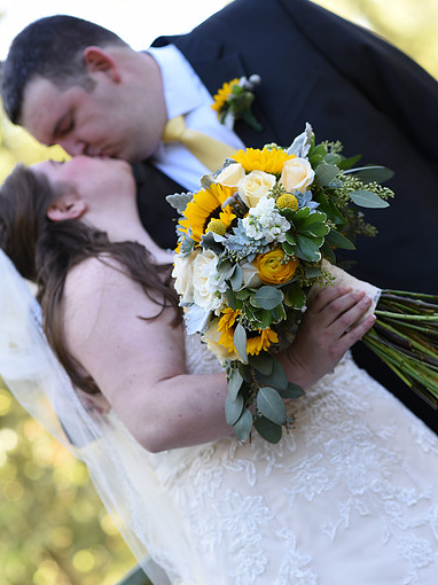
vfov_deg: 21.1
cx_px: 217
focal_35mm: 93
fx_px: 1570
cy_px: 292
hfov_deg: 15.9
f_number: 2.8
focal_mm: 85
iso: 200
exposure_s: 1/200
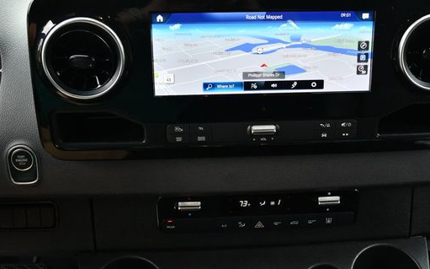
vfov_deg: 27.8
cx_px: 245
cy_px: 93
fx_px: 539
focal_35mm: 46
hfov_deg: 43.4
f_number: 3.5
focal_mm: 18
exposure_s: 1/250
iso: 720
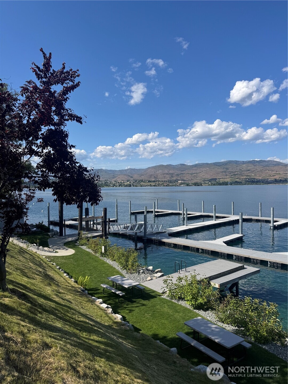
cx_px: 144
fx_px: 266
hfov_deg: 56.8
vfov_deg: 71.6
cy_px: 192
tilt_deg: -1.8
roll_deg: +1.5
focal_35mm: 24
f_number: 1.78
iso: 80
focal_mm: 6.76
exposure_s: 1/5348
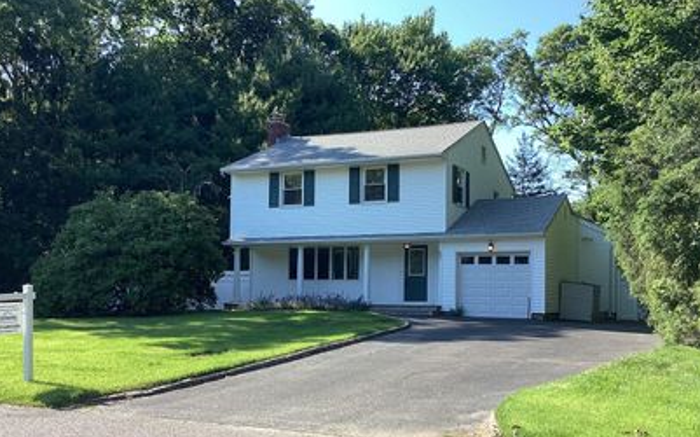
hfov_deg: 48.2
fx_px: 782
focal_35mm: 41
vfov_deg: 31.1
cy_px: 261
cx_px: 347
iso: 25
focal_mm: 3.3
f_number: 2.4
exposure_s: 1/485
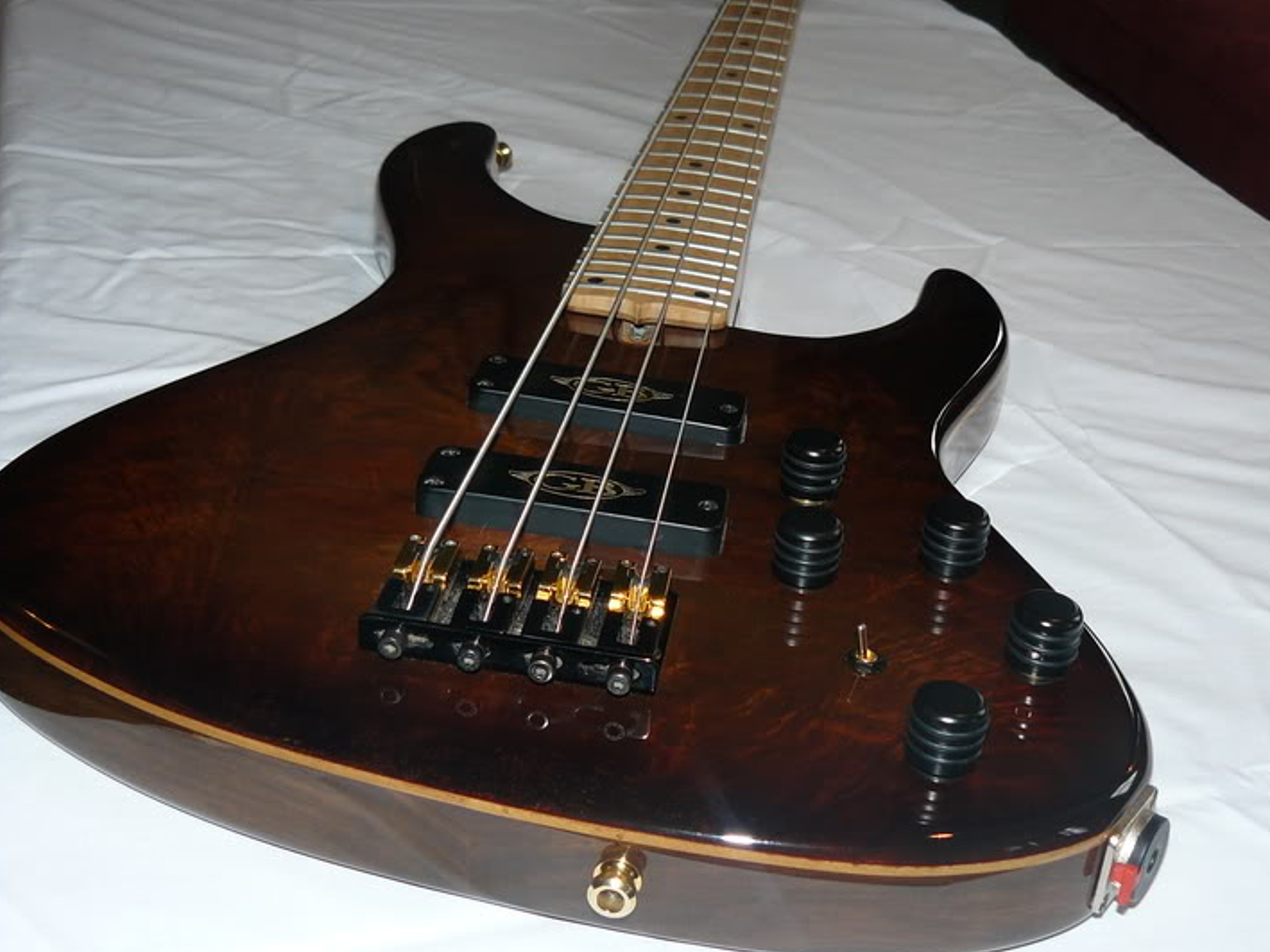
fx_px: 1945
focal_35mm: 53
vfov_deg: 27.5
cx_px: 666
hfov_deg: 36.2
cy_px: 438
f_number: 2.8
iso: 100
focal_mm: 7.9
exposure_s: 1/30
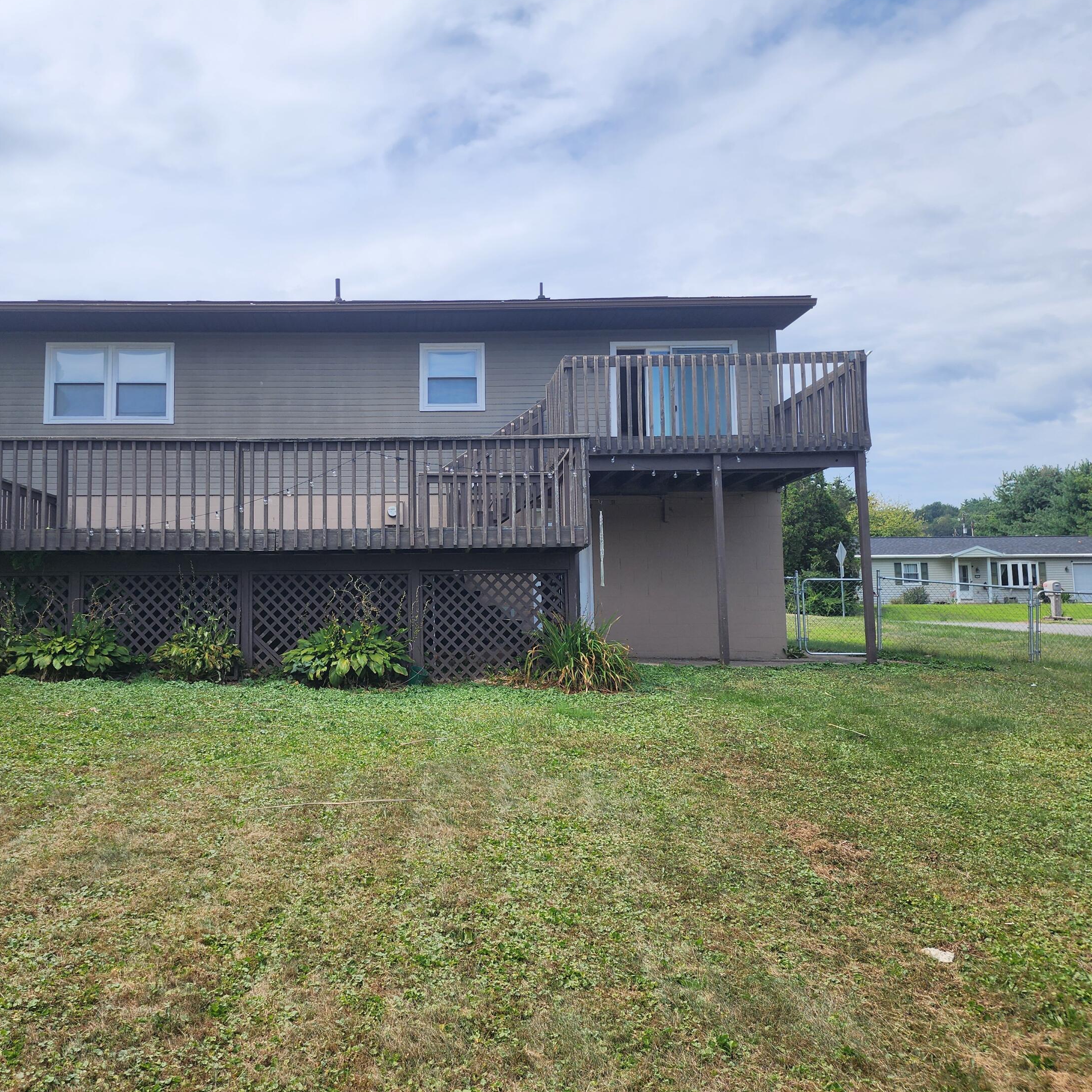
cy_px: 533
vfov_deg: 57.3
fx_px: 999
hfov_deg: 56.7
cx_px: 422
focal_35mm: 28
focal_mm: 6.4
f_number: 1.8
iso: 12
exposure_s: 1/1472
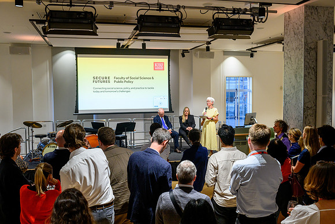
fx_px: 329
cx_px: 168
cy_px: 112
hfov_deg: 54.0
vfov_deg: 37.5
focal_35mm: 35
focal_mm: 35
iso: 800
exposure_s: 1/100
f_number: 5.6
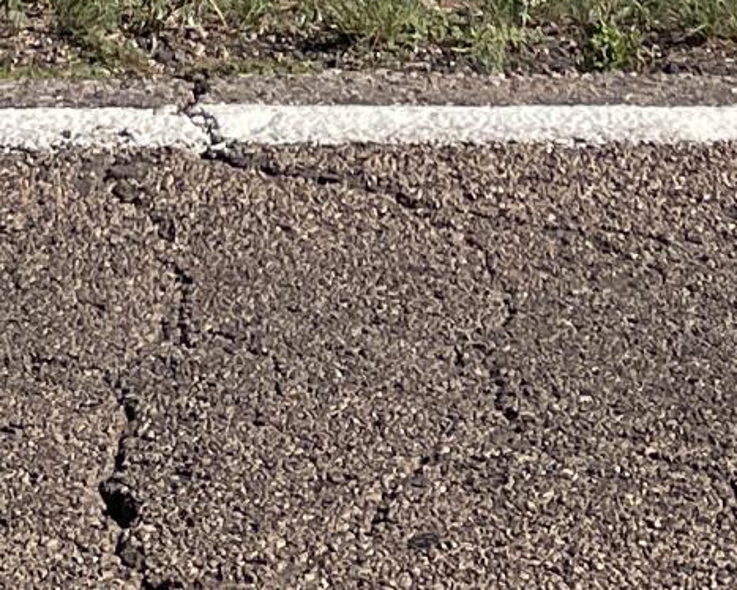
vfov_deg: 8.1
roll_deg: +1.0
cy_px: -1177
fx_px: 3557
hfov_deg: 11.8
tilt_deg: +7.2
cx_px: 322
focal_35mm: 163
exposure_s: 1/4651
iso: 32
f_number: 1.6
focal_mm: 4.2
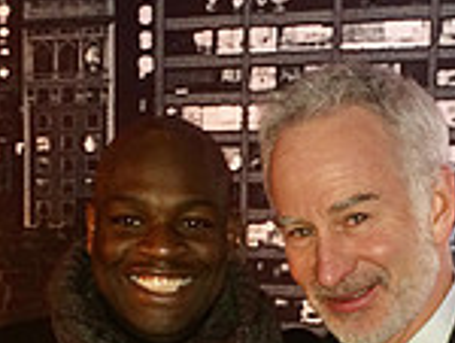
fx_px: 1145
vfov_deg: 16.9
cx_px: 264
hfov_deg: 22.4
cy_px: 288
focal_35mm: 87
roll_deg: +0.3
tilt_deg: -6.5
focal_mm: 4.15
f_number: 2.2
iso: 100
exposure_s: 1/17
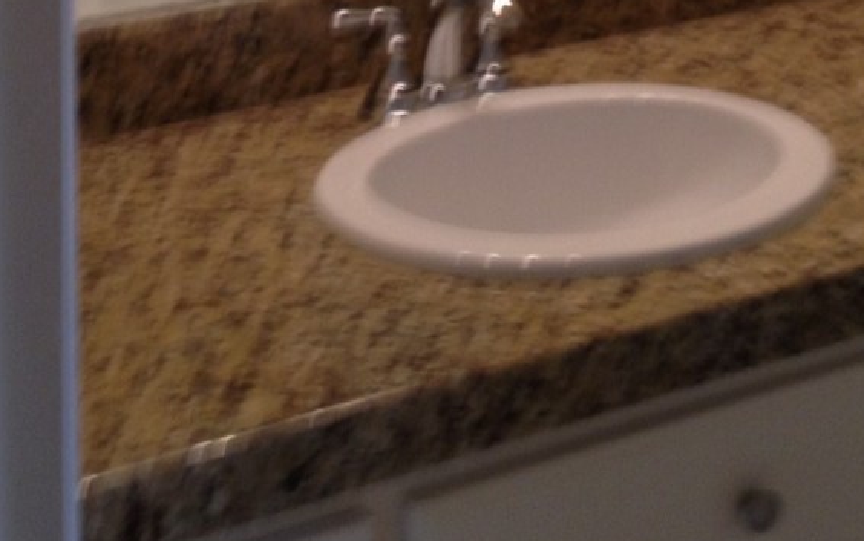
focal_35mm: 101
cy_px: -325
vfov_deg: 12.2
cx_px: 513
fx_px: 2379
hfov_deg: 20.6
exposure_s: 1/24
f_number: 2.4
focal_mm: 4.28
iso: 50
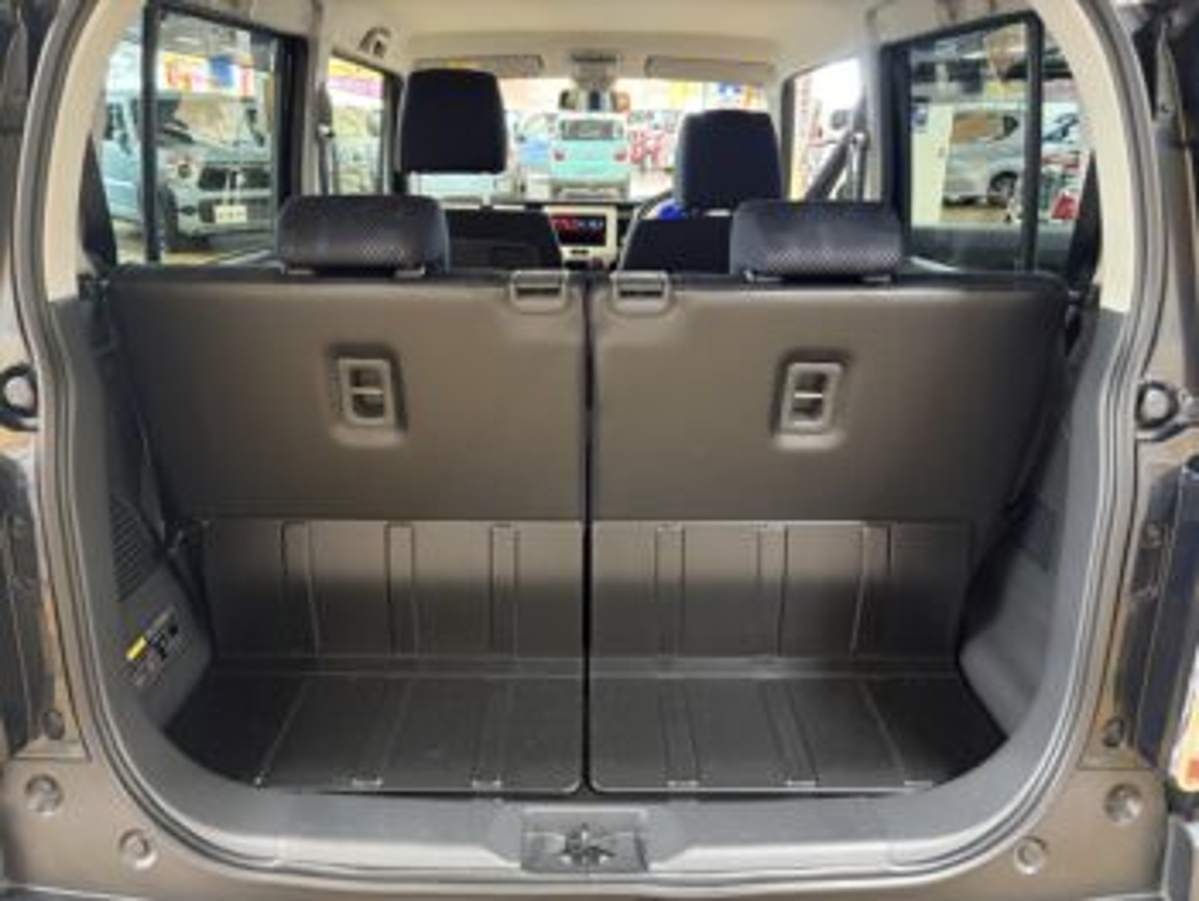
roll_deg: +0.2
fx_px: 901
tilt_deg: -18.9
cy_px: 450
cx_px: 600
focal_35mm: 26
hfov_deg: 67.3
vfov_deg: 53.1
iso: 500
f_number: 1.6
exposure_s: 1/25
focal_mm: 5.96
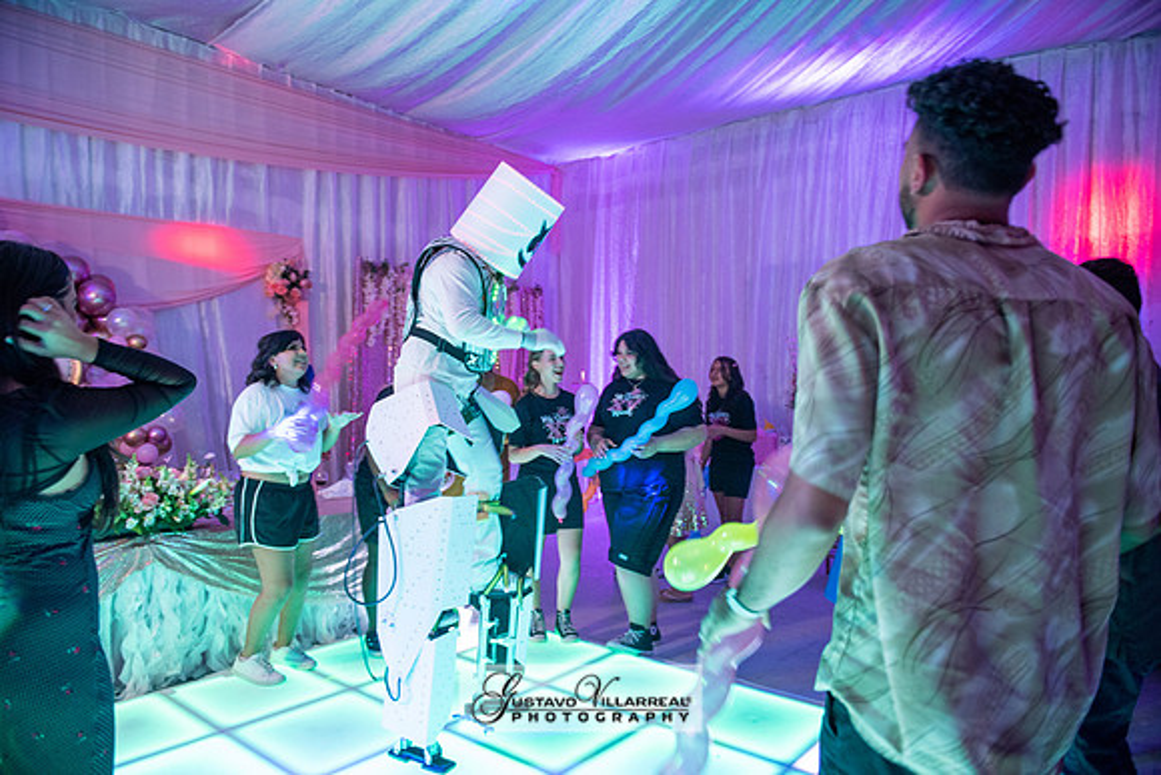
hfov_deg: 73.7
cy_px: 388
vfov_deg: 53.2
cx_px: 580
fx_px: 774
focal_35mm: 24
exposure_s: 1/60
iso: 1250
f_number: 3.2
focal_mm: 24
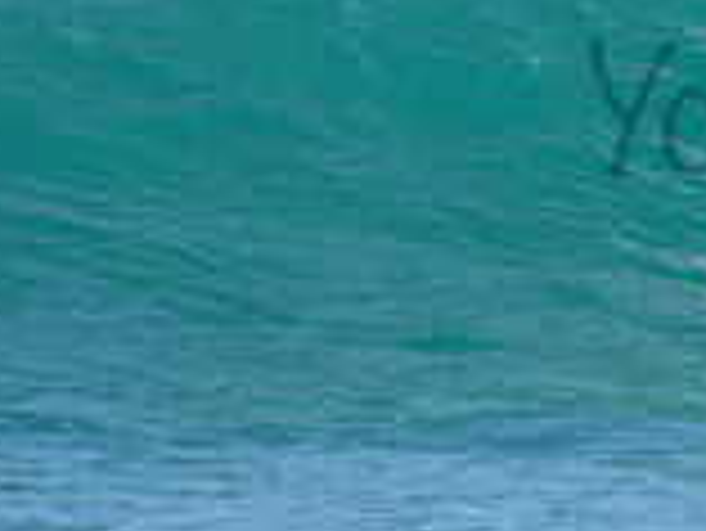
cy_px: 16
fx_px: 44414
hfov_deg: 0.9
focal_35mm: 2176
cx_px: 1059
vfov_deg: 0.7
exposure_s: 1/2000
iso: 180
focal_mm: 500
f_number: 5.6
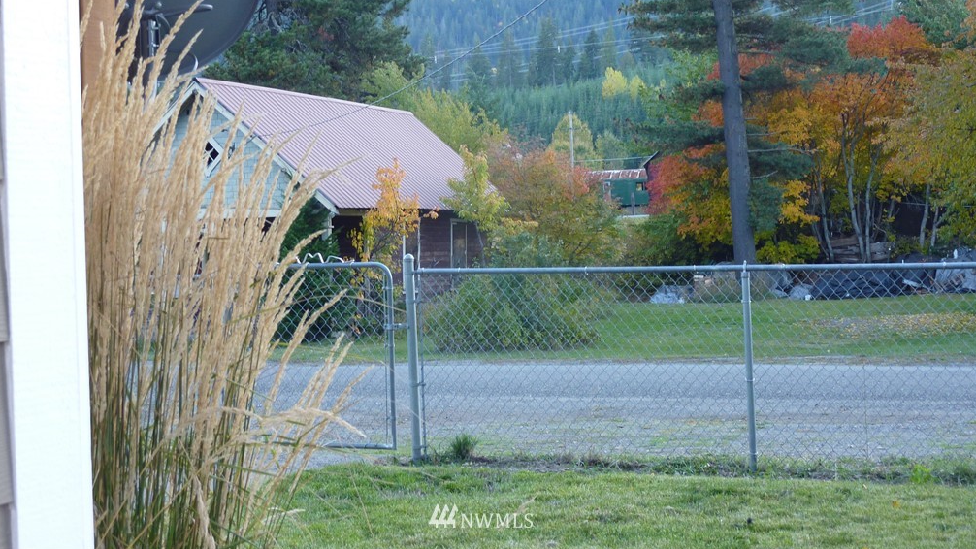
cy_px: 180
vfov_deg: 19.7
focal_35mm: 61
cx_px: 483
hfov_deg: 34.4
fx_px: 1579
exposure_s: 1/30
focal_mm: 9.1
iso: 125
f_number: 3.9
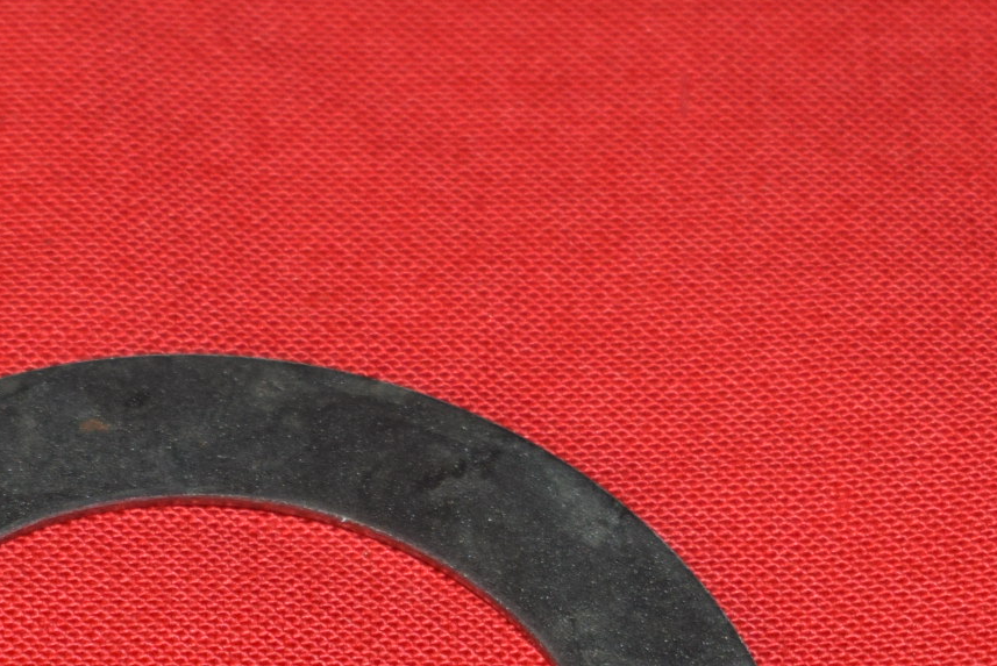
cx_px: 320
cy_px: 852
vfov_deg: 5.7
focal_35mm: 241
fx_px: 6680
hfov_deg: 8.5
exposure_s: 1/40
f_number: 5.6
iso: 400
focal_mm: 46
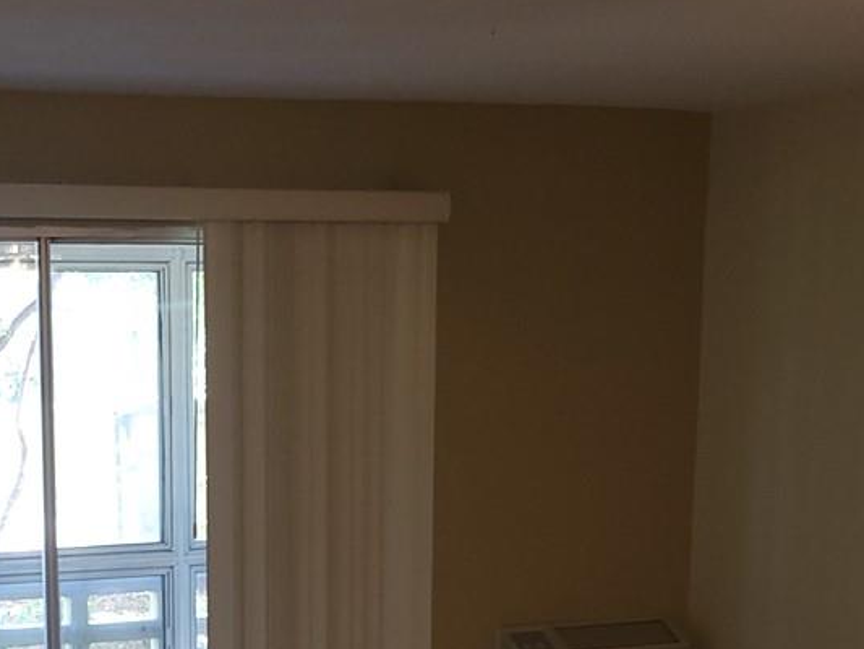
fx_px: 1947
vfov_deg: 18.2
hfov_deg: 24.7
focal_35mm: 78
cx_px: 191
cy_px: 720
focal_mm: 5.4
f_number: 1.8
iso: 125
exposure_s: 1/60
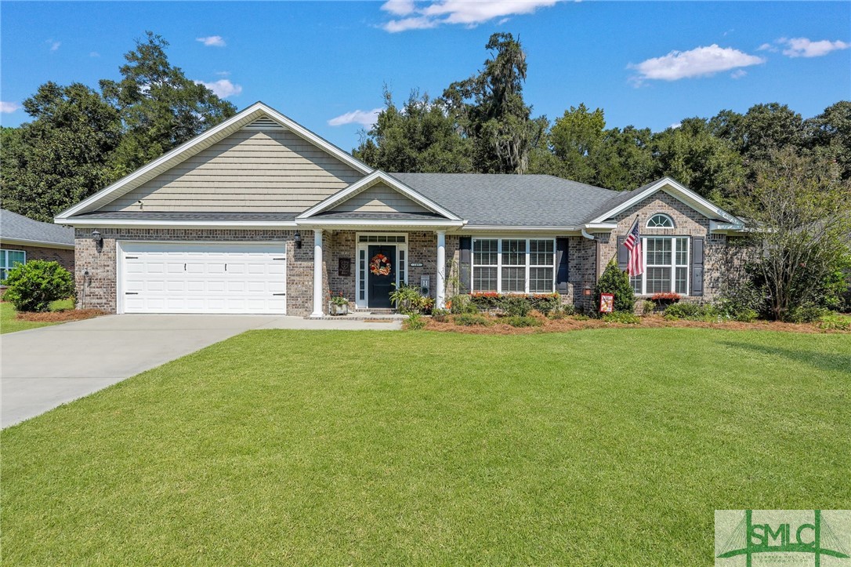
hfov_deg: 96.8
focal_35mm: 16
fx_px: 378
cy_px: 284
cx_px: 426
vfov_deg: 73.7
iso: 200
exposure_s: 1/640
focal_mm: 16
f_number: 8
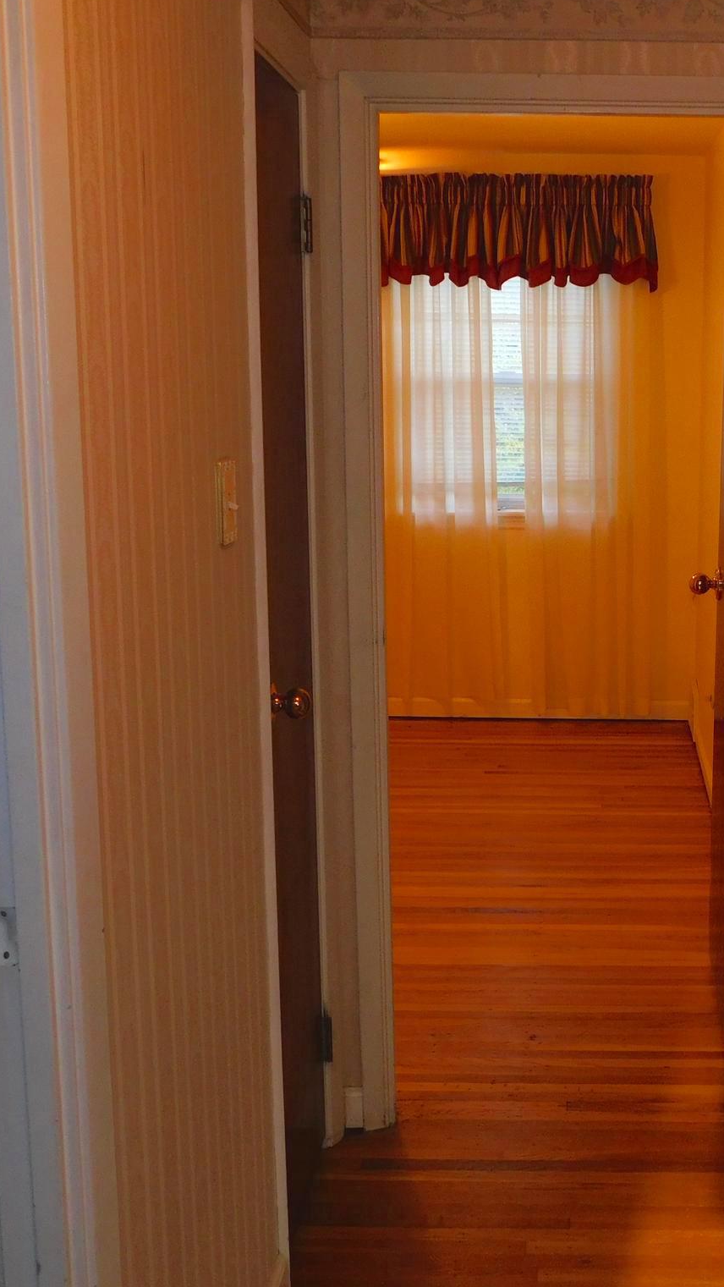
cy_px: 638
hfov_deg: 26.5
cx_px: 604
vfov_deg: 46.4
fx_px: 1501
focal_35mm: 44
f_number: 3.2
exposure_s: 1/30
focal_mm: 5.3
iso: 200
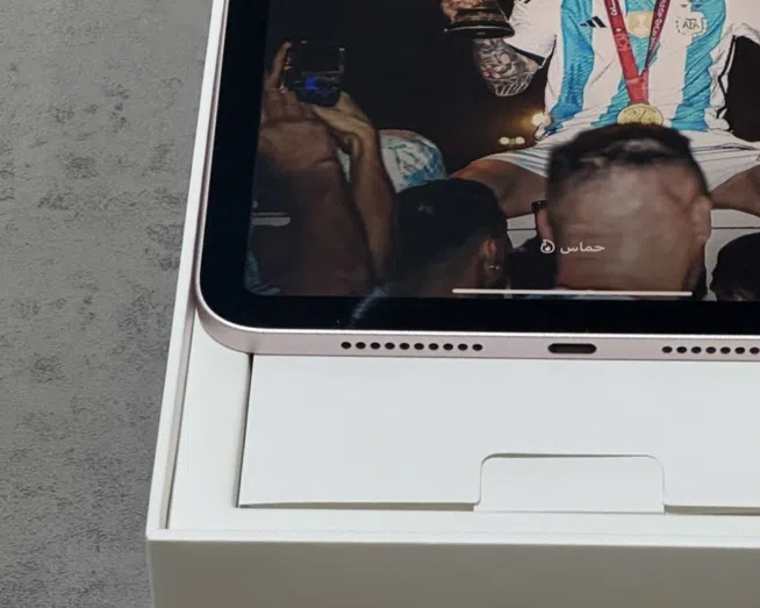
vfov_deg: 9.7
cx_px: 567
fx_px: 3531
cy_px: -52
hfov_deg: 12.3
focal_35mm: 157
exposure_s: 1/50
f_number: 2.8
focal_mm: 9
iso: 640
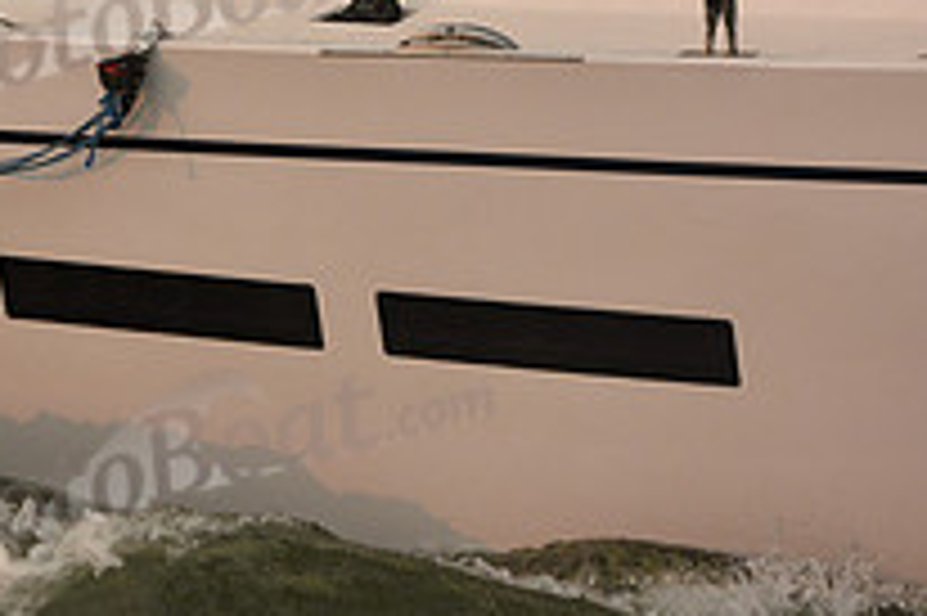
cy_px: -164
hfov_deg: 7.4
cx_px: -369
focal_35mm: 276
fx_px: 7101
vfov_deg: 4.9
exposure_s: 1/500
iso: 400
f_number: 5
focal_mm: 98
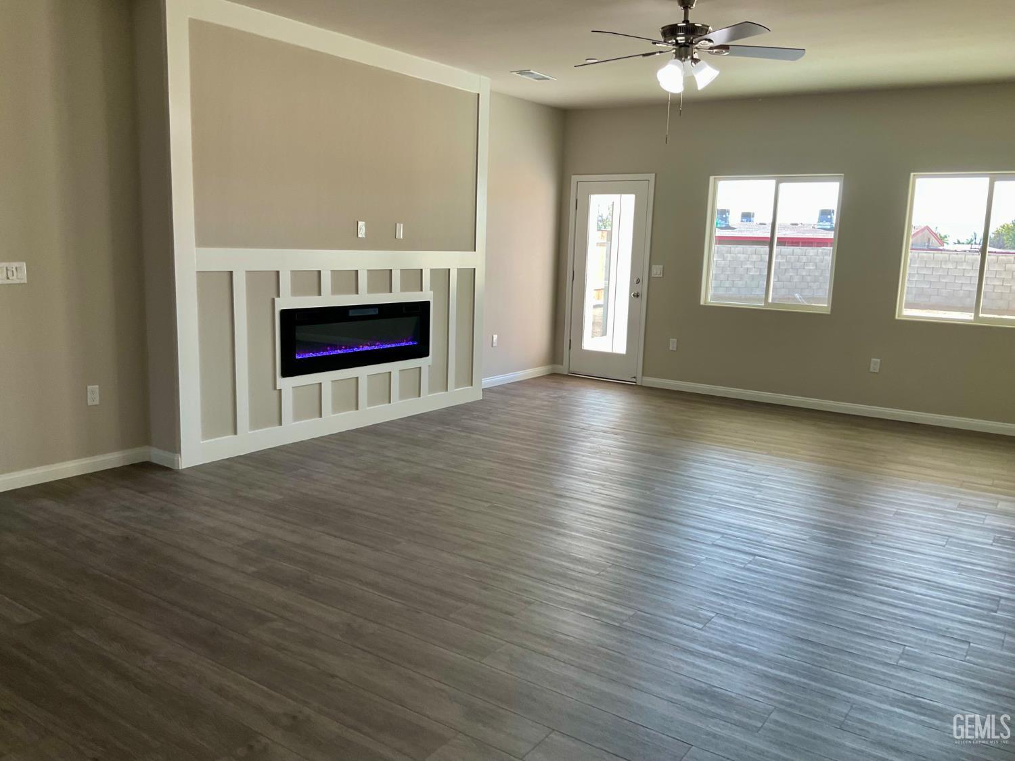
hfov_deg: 61.7
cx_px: 508
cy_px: 380
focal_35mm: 29
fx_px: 850
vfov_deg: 48.2
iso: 50
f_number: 1.8
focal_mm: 3
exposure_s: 1/120
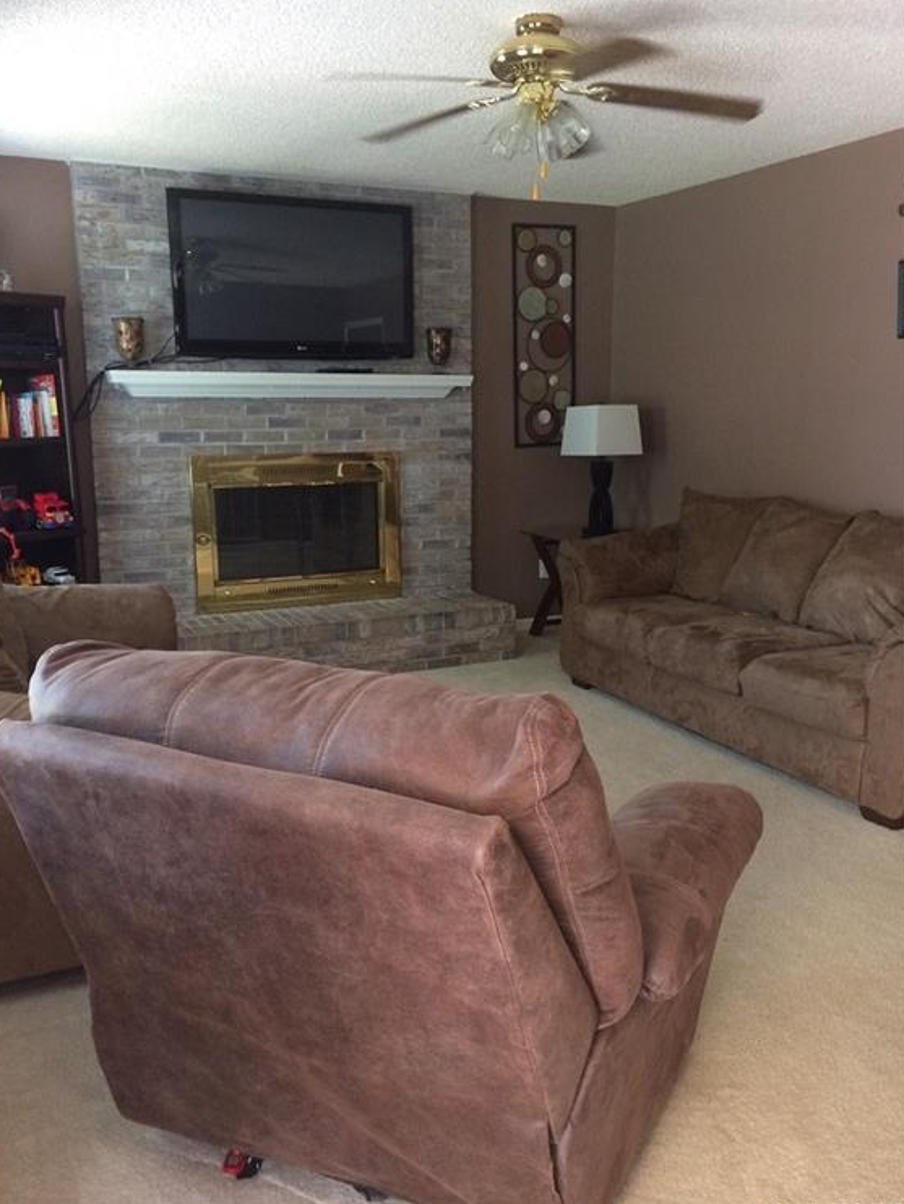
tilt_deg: -11.1
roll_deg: +0.4
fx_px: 1044
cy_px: 599
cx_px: 445
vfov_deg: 59.9
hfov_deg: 46.8
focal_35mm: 30
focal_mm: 4.15
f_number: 2.2
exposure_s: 1/30
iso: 200
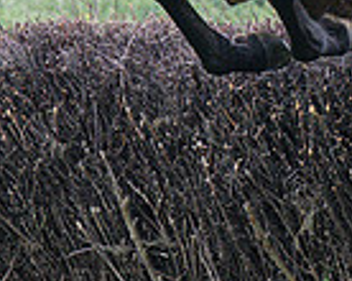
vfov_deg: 2.8
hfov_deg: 3.6
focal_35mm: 545
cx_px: 169
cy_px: -174
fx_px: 5670
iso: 400
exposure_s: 1/1600
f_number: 3.5
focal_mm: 70
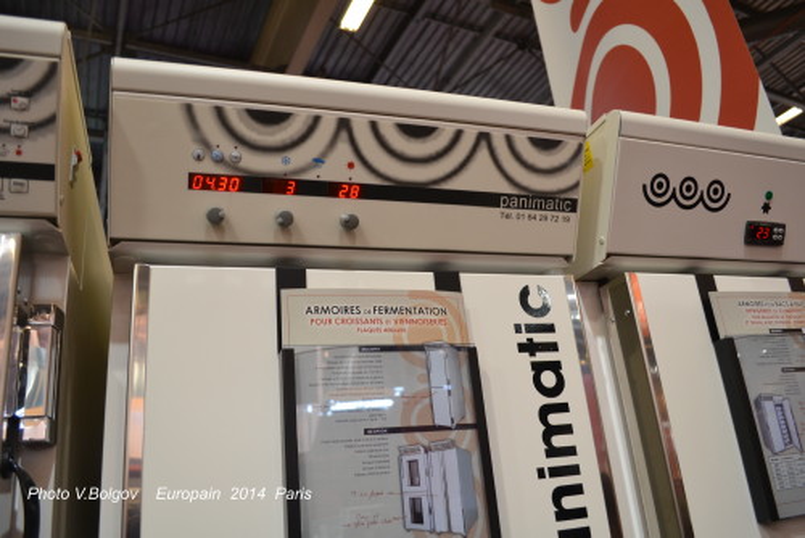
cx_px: 402
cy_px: 269
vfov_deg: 48.0
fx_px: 604
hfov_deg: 67.4
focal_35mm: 27
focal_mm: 18
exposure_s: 1/60
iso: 400
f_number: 4
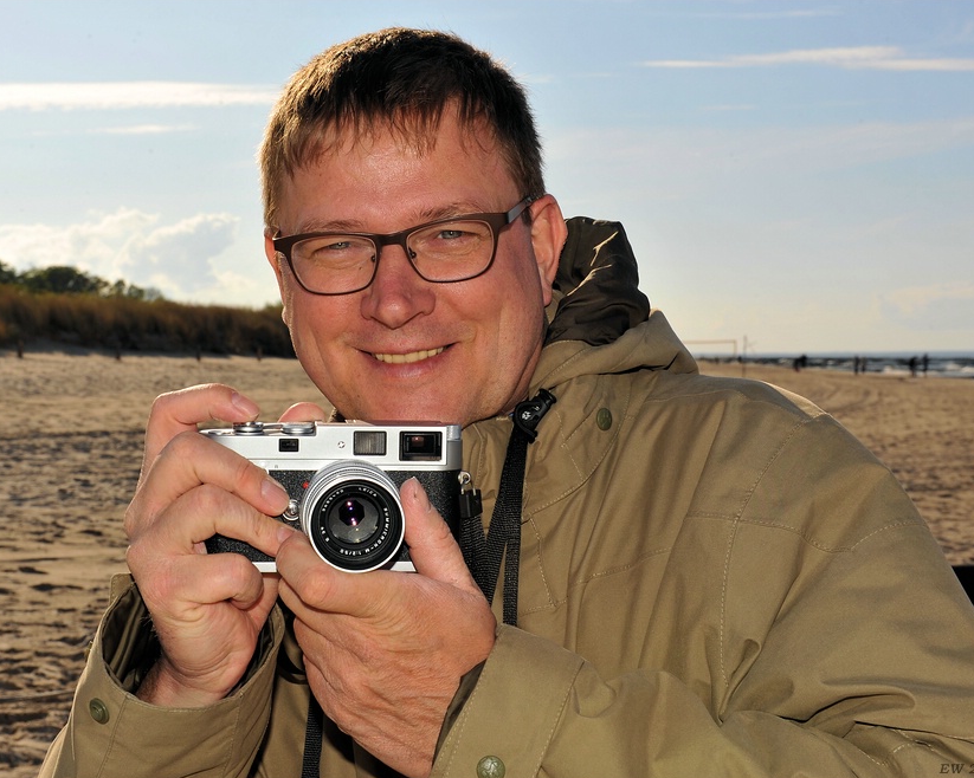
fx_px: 1643
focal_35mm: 57
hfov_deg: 33.0
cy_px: 390
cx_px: 426
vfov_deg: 26.7
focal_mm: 50
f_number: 16
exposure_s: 1/250
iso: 200
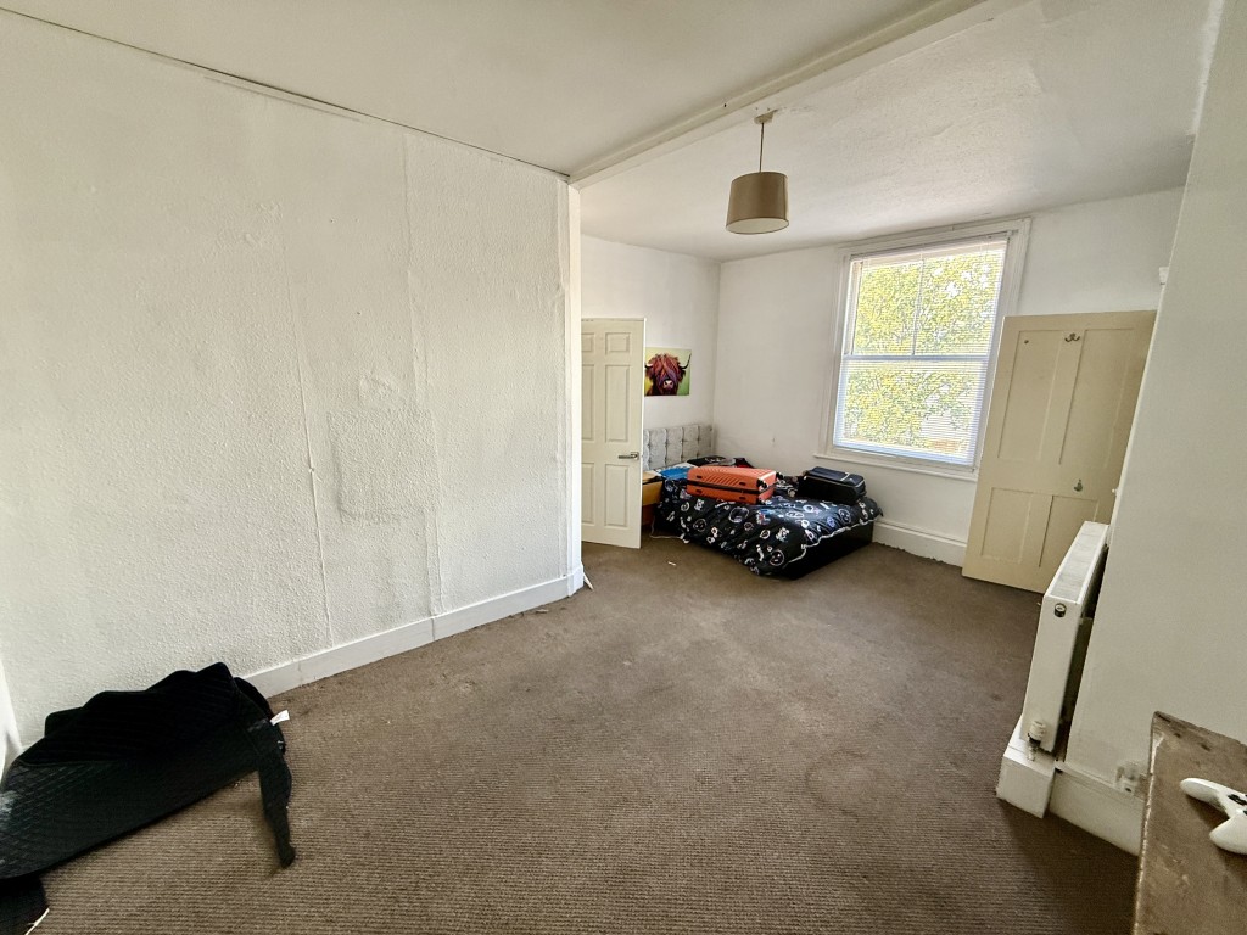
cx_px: 624
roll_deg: -0.9
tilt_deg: -11.2
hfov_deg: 102.1
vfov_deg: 85.7
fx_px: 504
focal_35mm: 14
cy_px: 468
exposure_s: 1/99
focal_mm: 2.22
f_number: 2.2
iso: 200
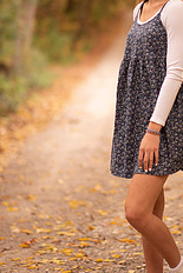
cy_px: 94
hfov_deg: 8.3
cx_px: 157
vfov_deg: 12.4
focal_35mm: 165
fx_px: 1256
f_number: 1.8
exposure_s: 1/500
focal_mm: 85
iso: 100
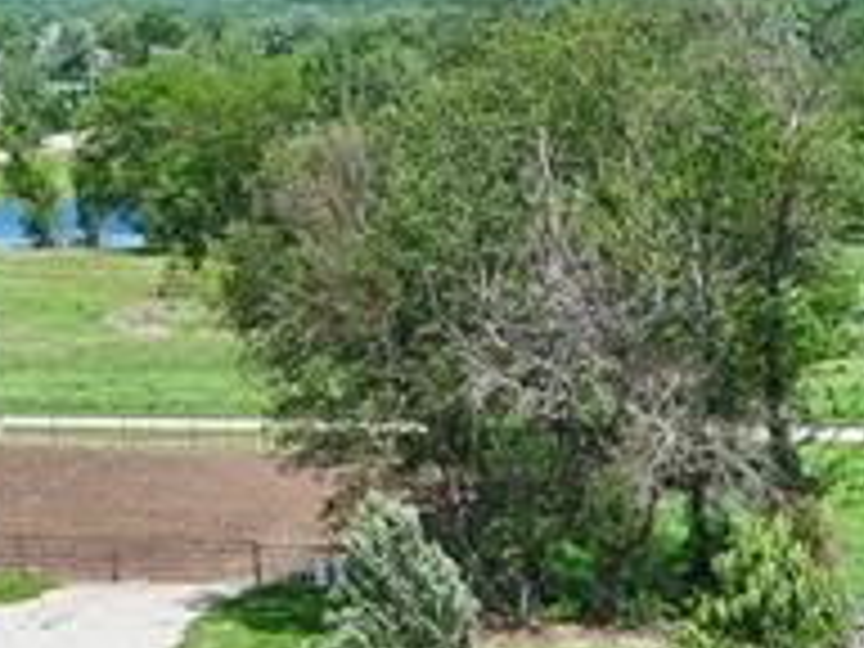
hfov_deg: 15.3
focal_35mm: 128
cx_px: 724
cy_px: 1492
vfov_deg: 10.2
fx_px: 3195
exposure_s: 1/240
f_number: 2.8
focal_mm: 12.3
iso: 100
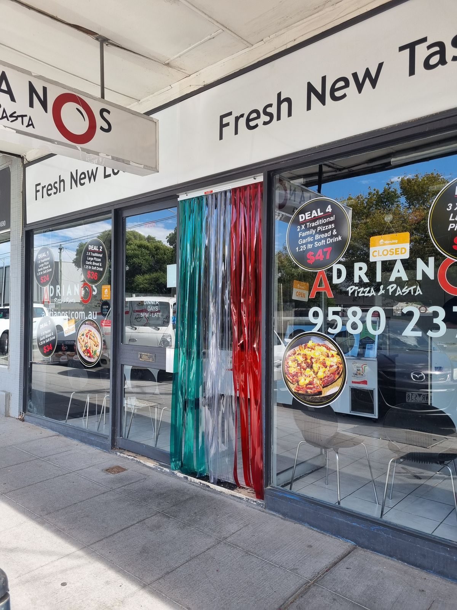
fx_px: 458
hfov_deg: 53.1
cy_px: 305
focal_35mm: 26
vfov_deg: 67.3
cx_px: 228
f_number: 1.8
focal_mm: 5.4
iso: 50
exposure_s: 1/387
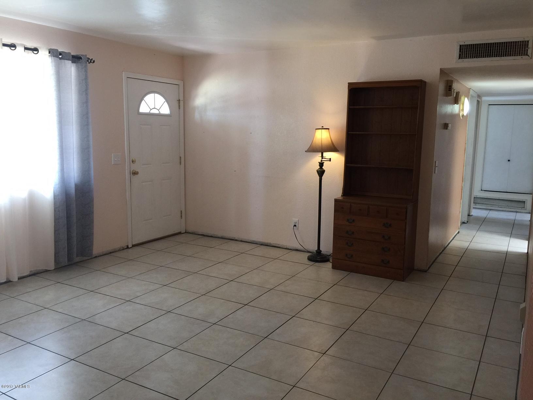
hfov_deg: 61.7
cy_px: 200
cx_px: 266
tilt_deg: -8.0
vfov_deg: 48.2
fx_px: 447
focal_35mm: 29
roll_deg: -2.3
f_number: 2.2
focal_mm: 4.15
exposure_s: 1/30
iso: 50
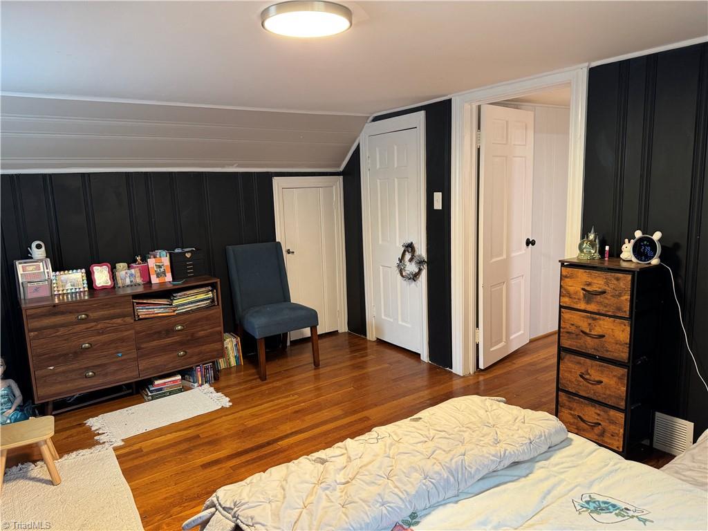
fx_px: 491
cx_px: 354
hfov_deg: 71.6
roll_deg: +2.9
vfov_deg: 56.8
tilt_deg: -8.8
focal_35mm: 24
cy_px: 266
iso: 250
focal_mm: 6.76
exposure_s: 1/60
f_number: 1.78
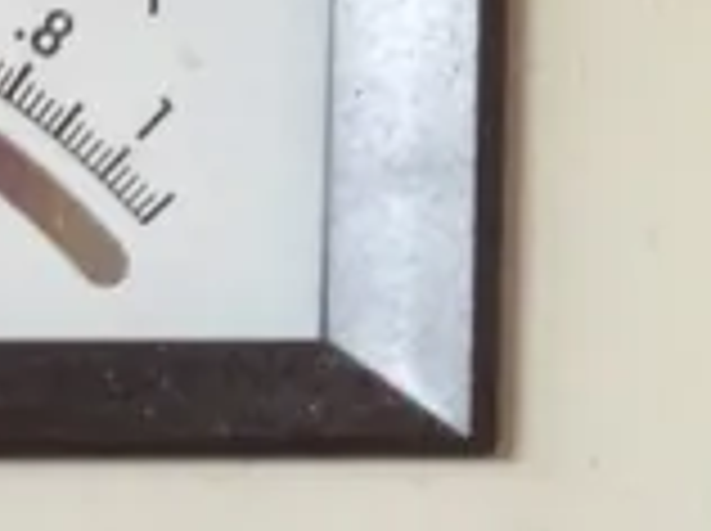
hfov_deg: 8.6
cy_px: 1238
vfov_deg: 6.4
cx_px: -549
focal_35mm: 221
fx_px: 4532
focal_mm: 4.28
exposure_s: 1/15
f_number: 2.4
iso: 100
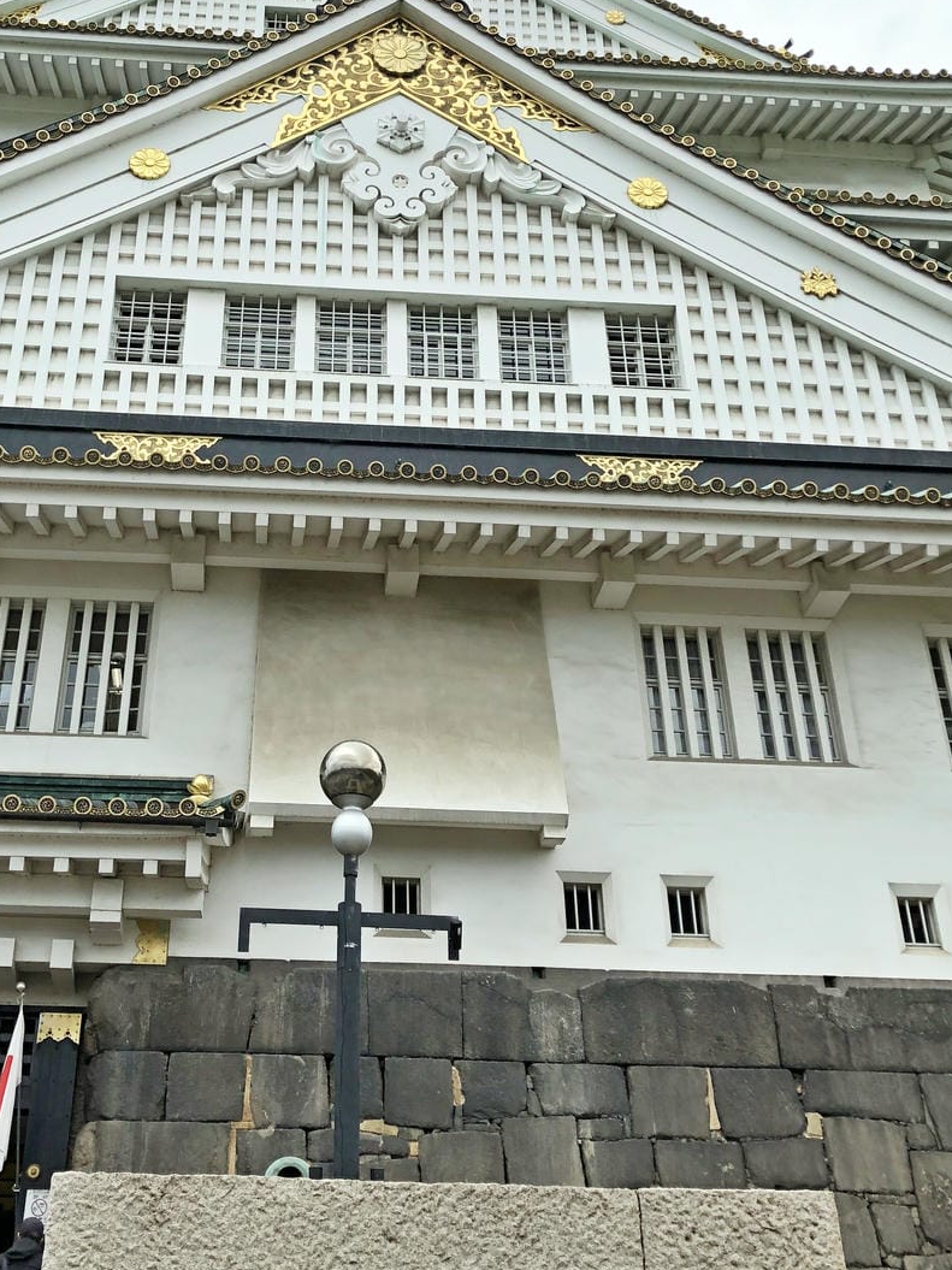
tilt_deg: +33.6
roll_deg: -0.6
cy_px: 447
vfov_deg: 42.5
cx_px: 361
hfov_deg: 32.7
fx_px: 1614
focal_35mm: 44
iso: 20
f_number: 1.8
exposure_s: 1/1021
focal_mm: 3.99
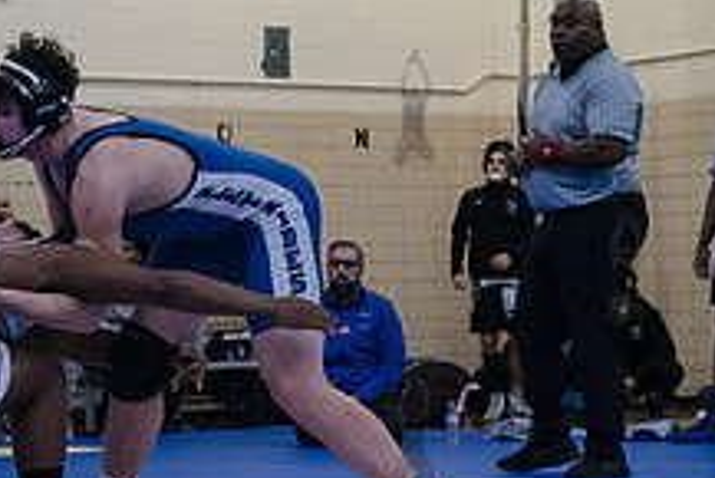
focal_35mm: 139
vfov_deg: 9.9
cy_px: 265
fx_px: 2762
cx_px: -13
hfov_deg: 14.5
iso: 8000
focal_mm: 52
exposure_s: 1/400
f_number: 3.2
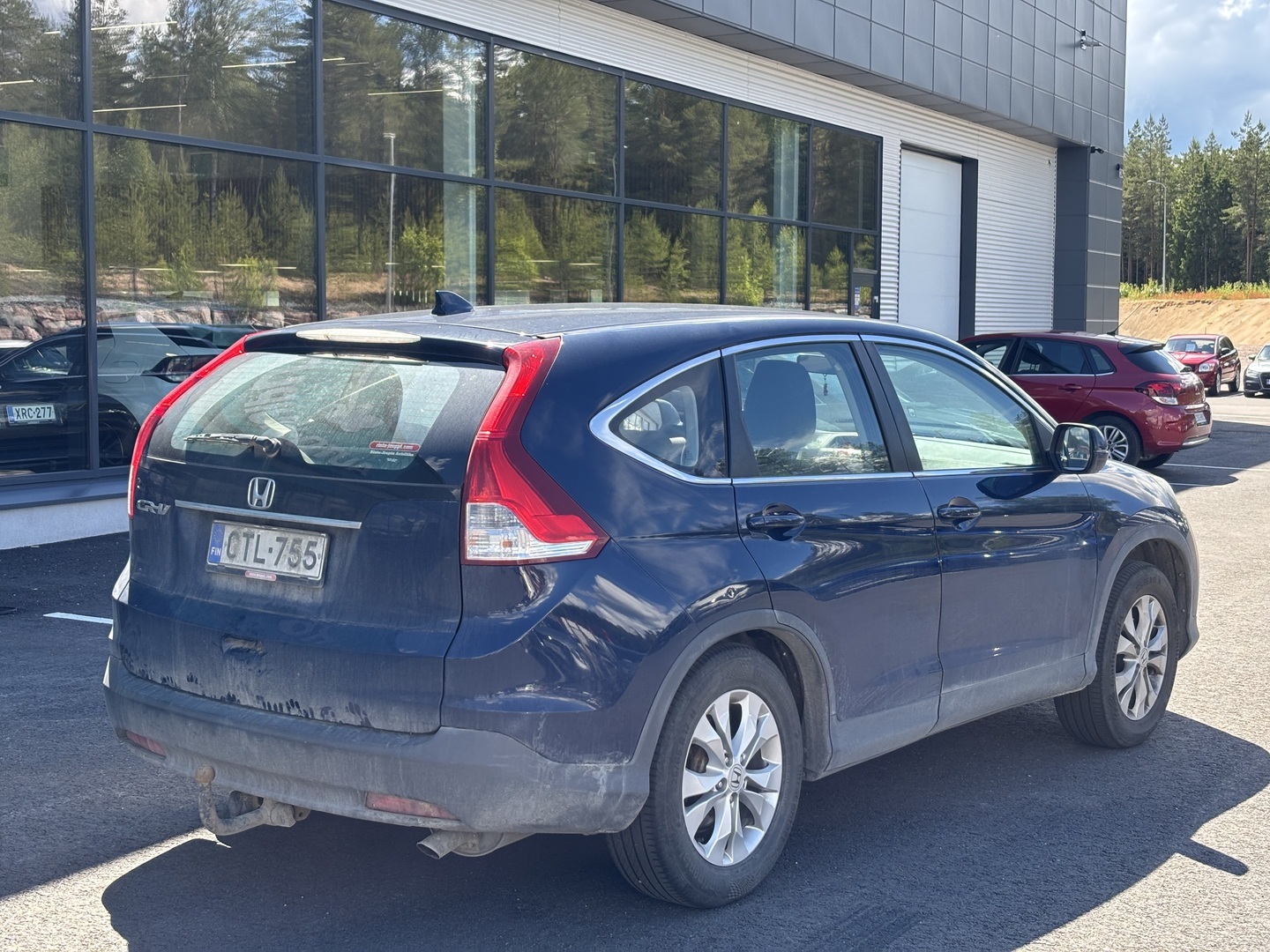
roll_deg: +1.0
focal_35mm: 52
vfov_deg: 28.0
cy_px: 476
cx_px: 635
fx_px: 1908
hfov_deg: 36.8
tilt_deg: -2.4
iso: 32
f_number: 1.6
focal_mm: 5.96
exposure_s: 1/571
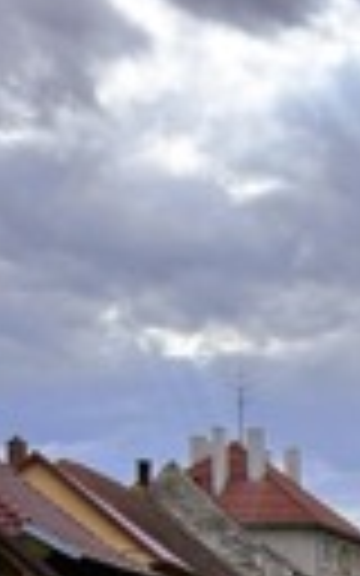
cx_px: 824
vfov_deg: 15.3
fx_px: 2025
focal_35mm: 129
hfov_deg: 9.2
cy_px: 783
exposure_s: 1/1511
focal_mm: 5.7
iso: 50
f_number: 1.5
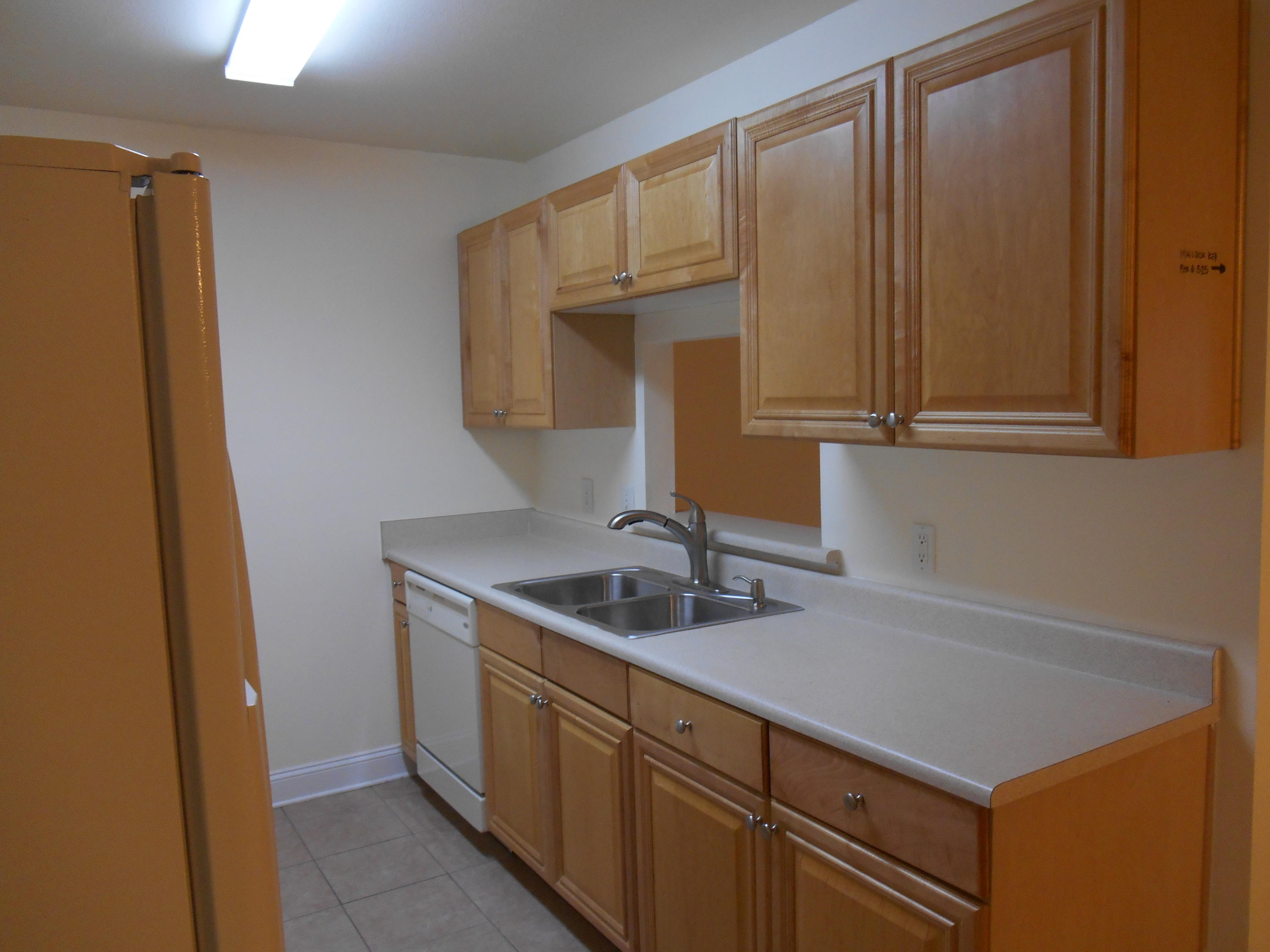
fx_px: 954
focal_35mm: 26
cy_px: 476
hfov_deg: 67.3
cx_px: 635
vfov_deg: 53.1
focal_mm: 4.7
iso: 180
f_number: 3.4
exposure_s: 1/30
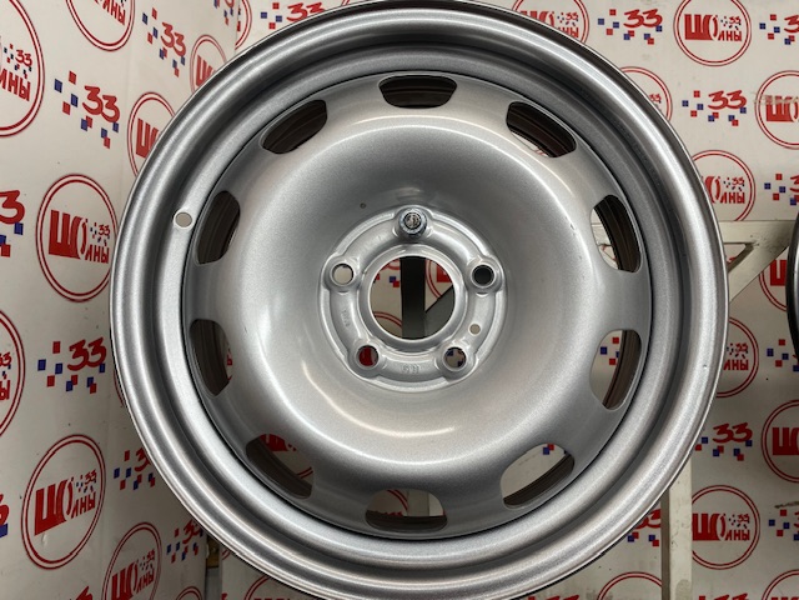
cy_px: 300
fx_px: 600
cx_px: 400
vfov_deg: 53.1
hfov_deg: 67.3
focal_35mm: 26
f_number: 1.6
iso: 100
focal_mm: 4.2
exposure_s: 1/100
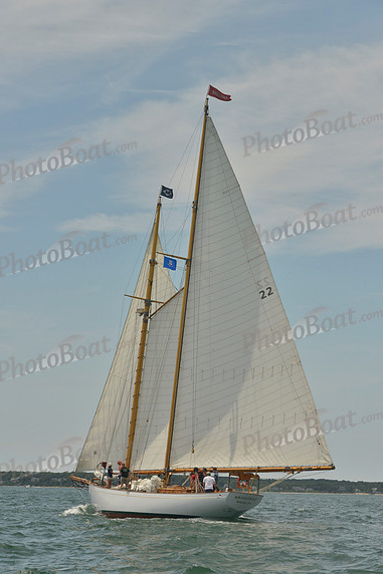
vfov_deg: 28.5
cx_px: 189
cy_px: 290
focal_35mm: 71
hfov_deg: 19.2
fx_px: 1134
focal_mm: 70
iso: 400
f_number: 9
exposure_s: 1/800
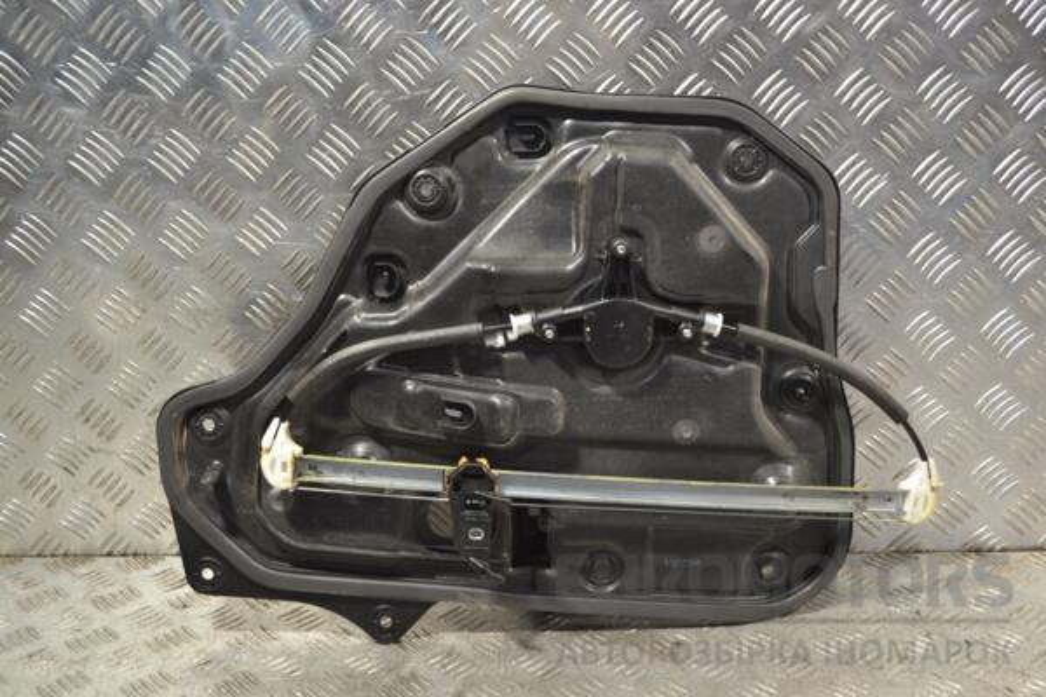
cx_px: 523
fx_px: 1395
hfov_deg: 41.1
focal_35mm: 48
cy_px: 348
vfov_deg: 28.1
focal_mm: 32
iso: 280
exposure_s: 1/30
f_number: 4.8
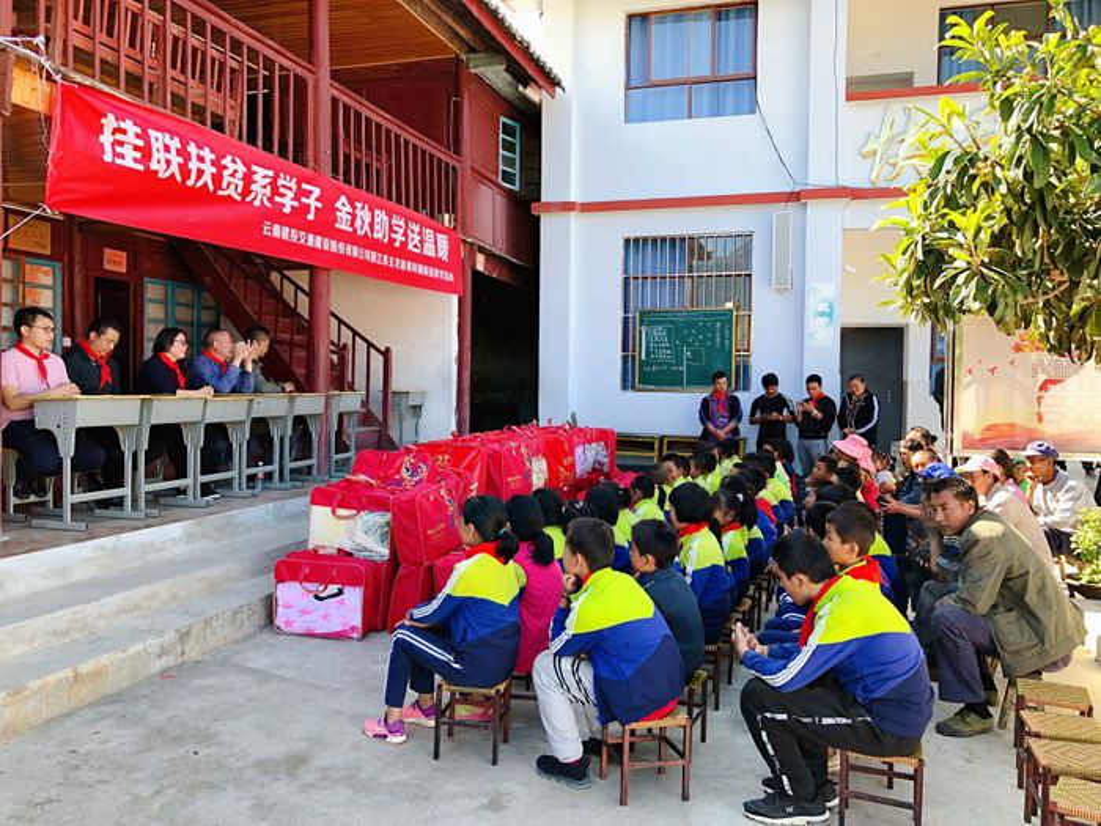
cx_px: 550
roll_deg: -1.0
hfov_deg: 63.4
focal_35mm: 28
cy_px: 413
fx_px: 891
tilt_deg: -0.1
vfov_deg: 49.7
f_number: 1.8
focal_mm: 4
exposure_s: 1/120
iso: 32
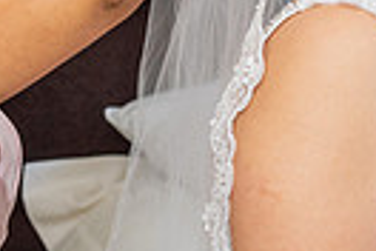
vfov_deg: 8.3
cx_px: 128
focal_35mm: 166
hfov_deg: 12.4
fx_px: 1734
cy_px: 116
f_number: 5.6
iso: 640
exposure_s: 1/125
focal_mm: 36
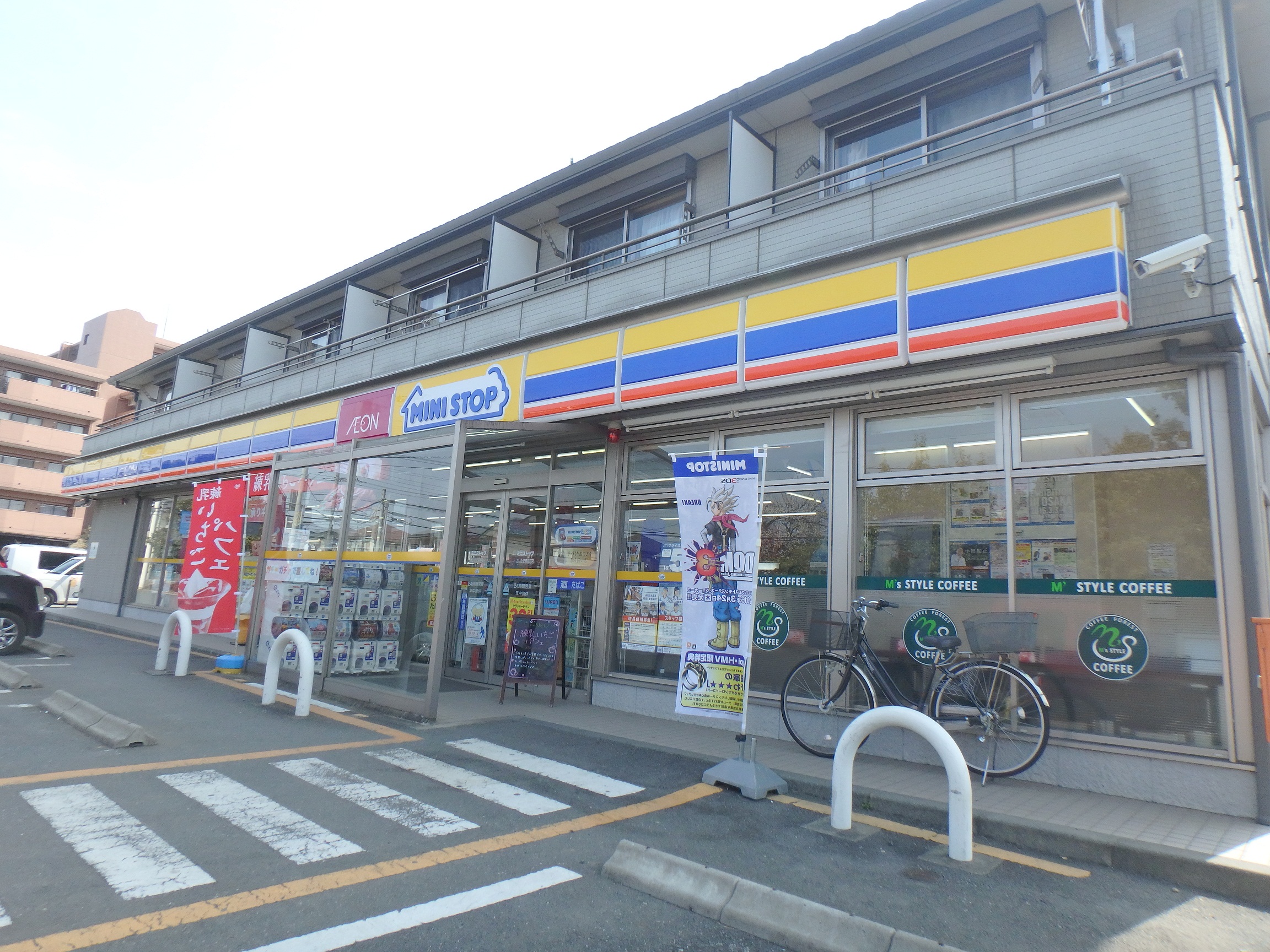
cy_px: 476
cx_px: 635
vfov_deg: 63.4
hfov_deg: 79.0
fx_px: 770
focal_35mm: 21
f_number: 3.5
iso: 125
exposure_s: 1/500
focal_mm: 3.7
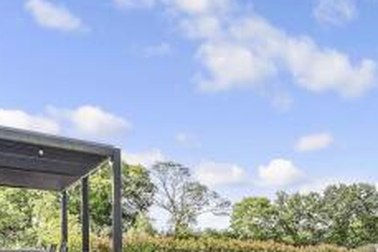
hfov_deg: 34.5
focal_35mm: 52
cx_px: 383
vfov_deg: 24.8
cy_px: 253
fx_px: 546
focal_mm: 17
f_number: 8
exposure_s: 1/200
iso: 160
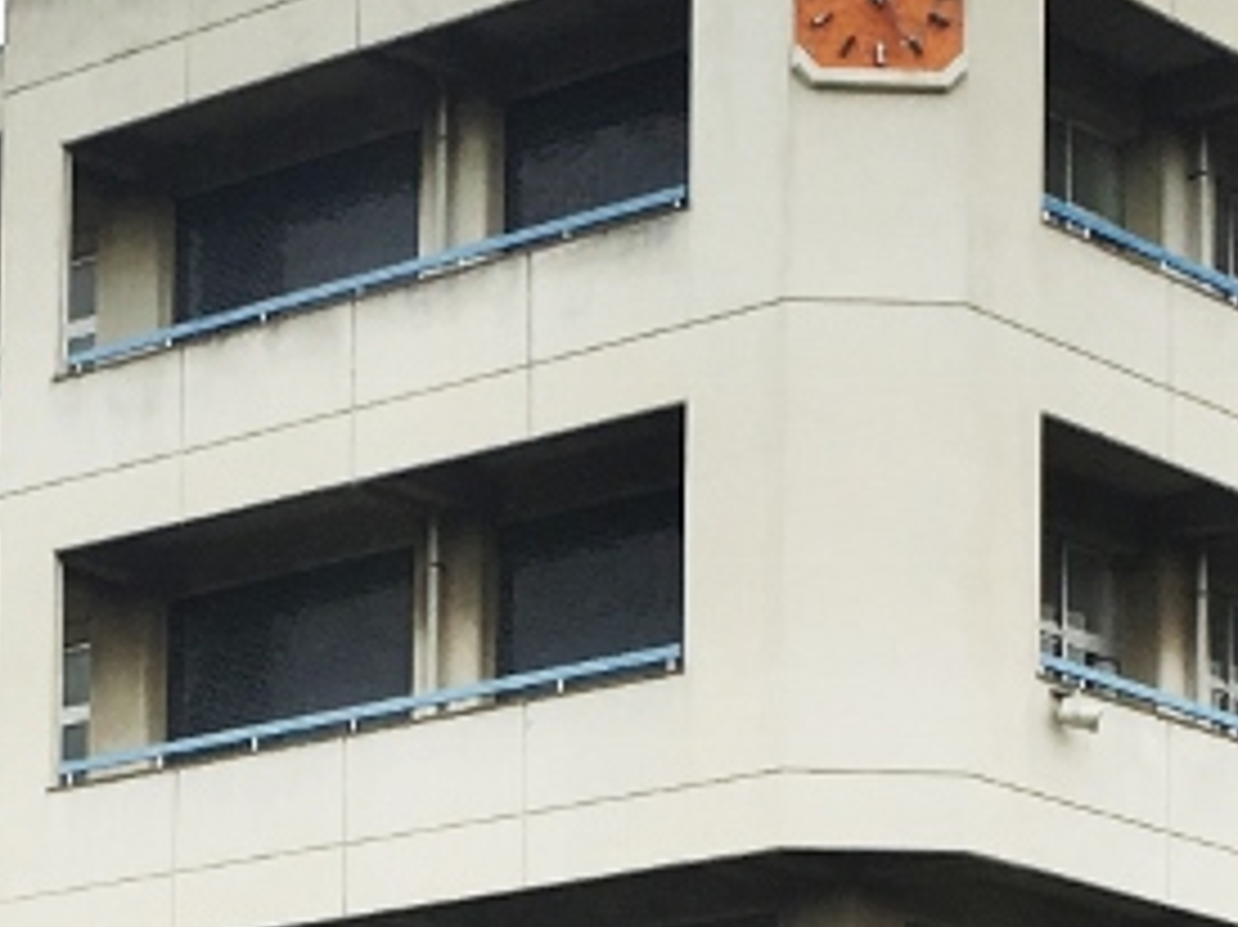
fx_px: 4826
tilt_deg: +4.0
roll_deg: -0.2
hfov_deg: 14.5
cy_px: 1444
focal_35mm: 135
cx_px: 248
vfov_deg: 10.5
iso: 25
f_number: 2.2
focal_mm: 4.15
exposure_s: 1/938
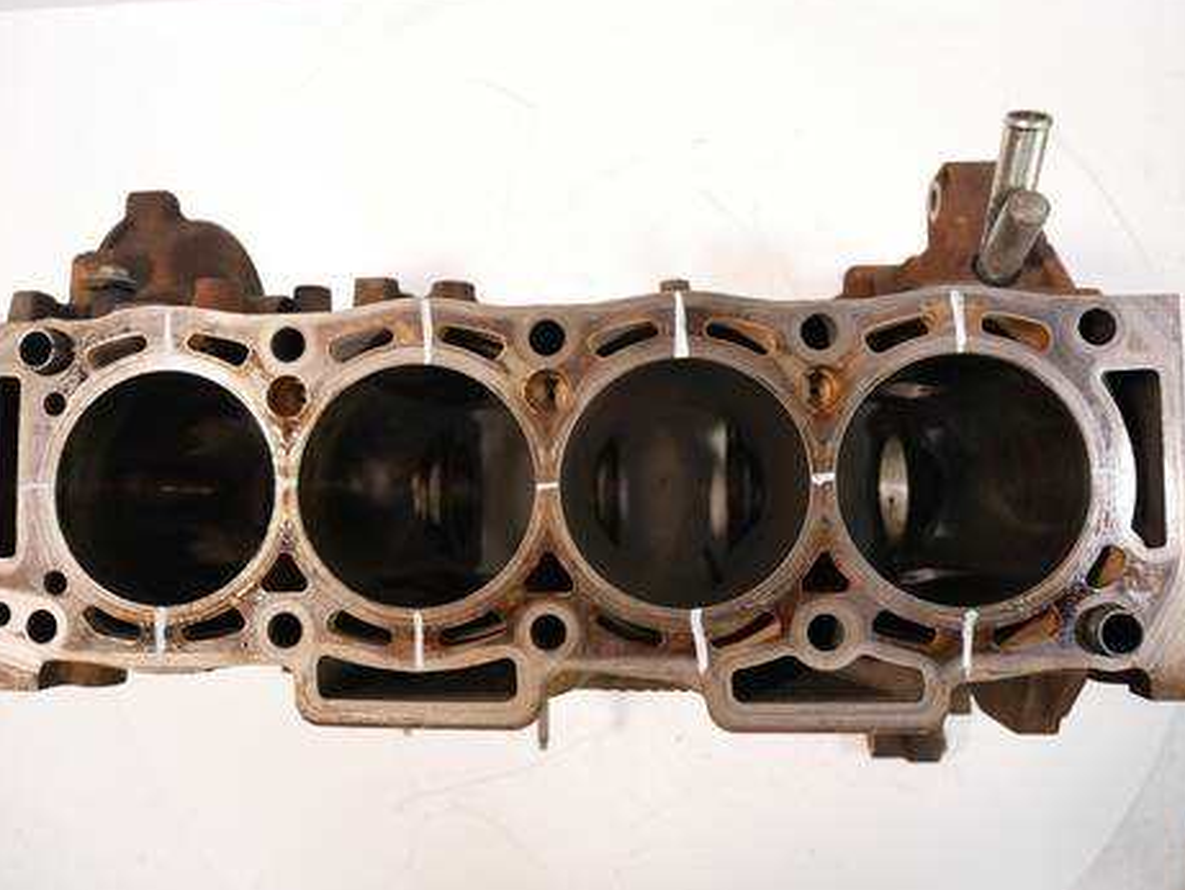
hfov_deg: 69.4
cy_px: 448
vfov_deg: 54.9
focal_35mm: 25
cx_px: 589
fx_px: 856
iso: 800
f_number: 3.5
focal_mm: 12
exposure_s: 1/60
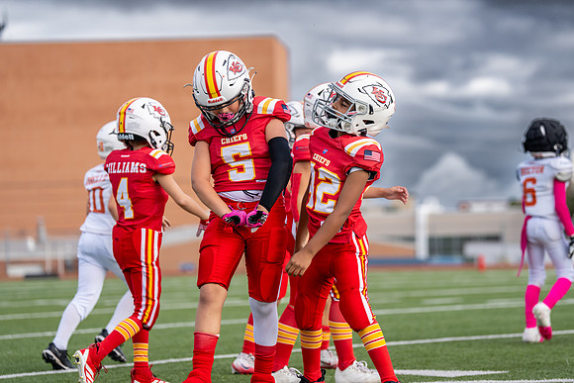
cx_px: 307
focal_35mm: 137
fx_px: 2182
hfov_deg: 15.0
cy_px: 183
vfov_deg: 10.0
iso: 320
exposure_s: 1/2500
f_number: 2.8
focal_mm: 126
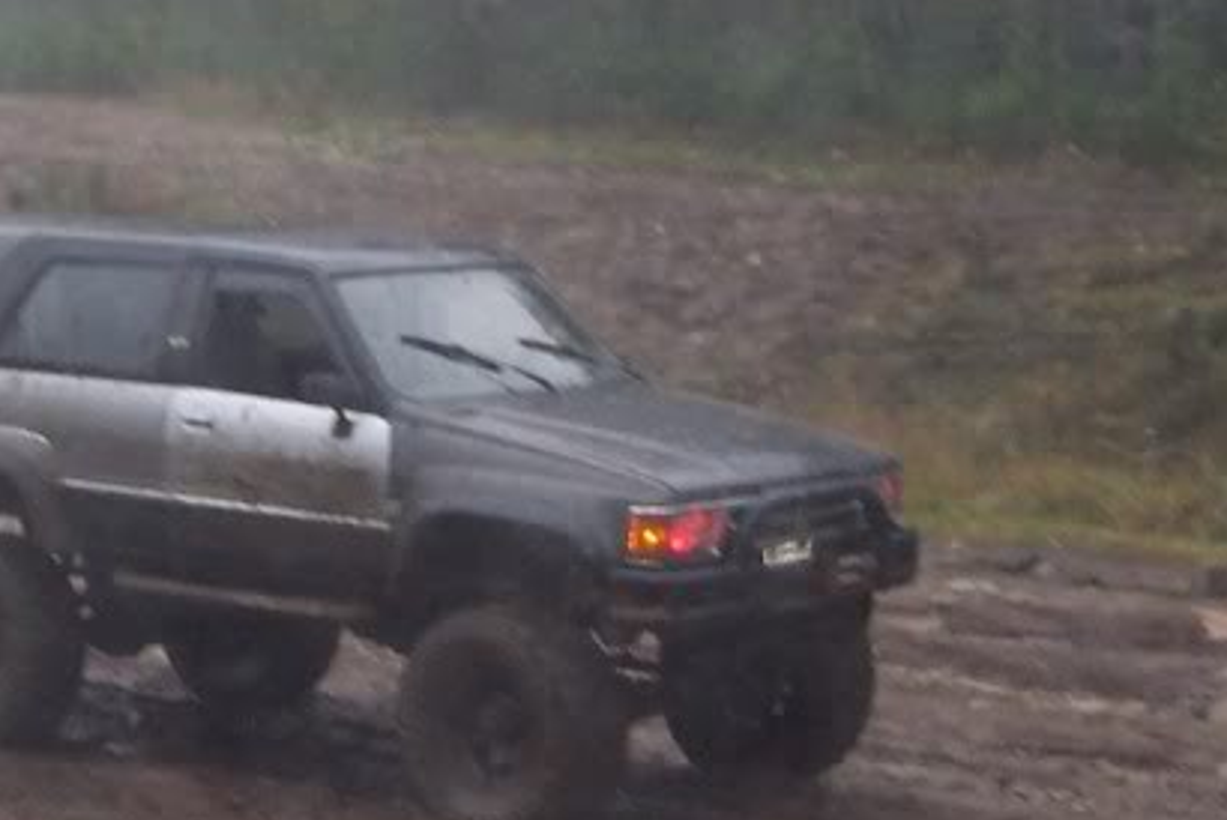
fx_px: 3274
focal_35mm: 96
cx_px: 425
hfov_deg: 21.2
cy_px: 452
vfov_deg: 14.3
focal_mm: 5.6
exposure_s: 1/60
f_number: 2.8
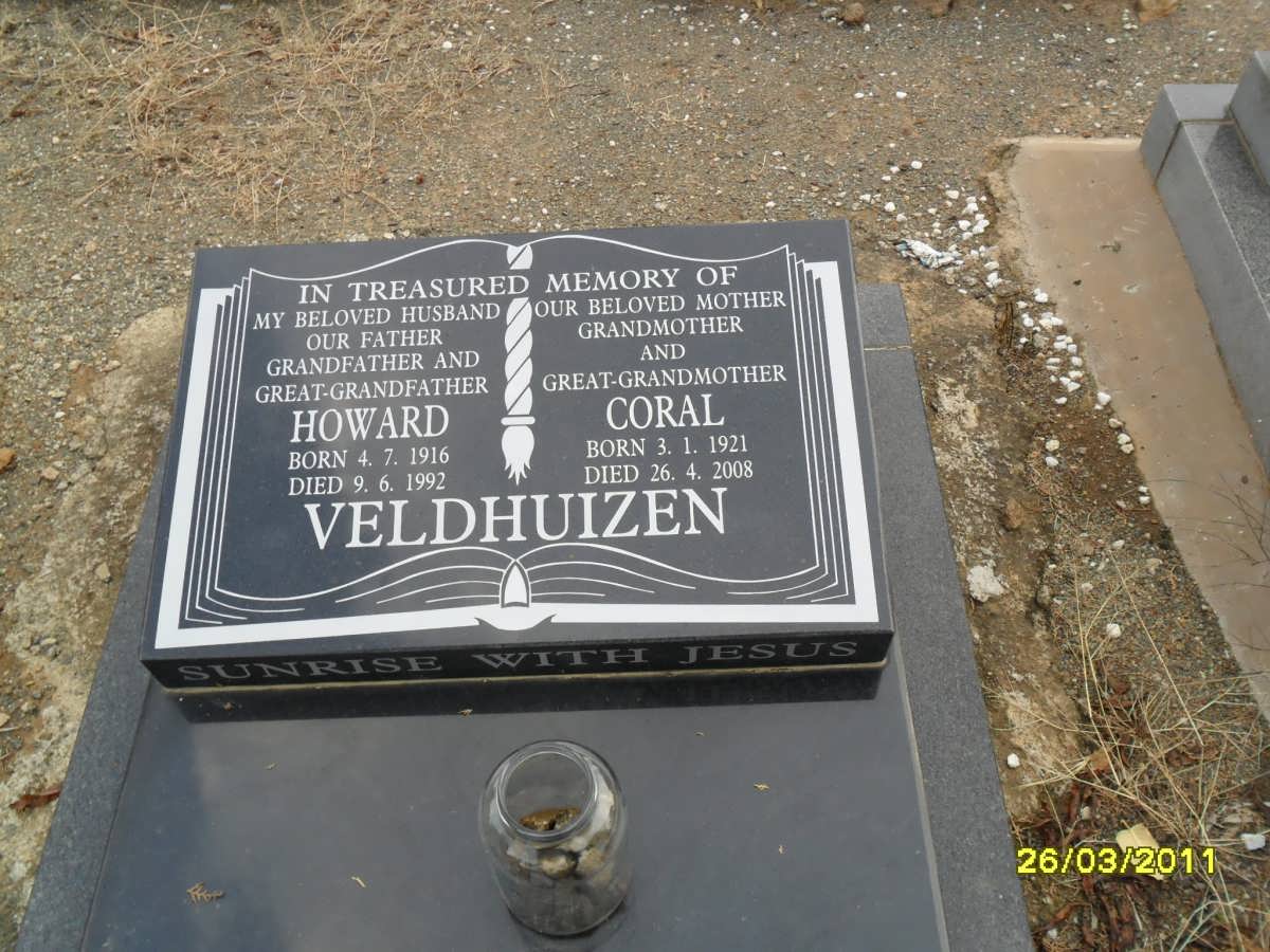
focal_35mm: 32
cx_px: 635
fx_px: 1174
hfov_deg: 56.8
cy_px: 476
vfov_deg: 44.2
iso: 100
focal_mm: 5.7
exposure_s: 1/125
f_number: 3.7
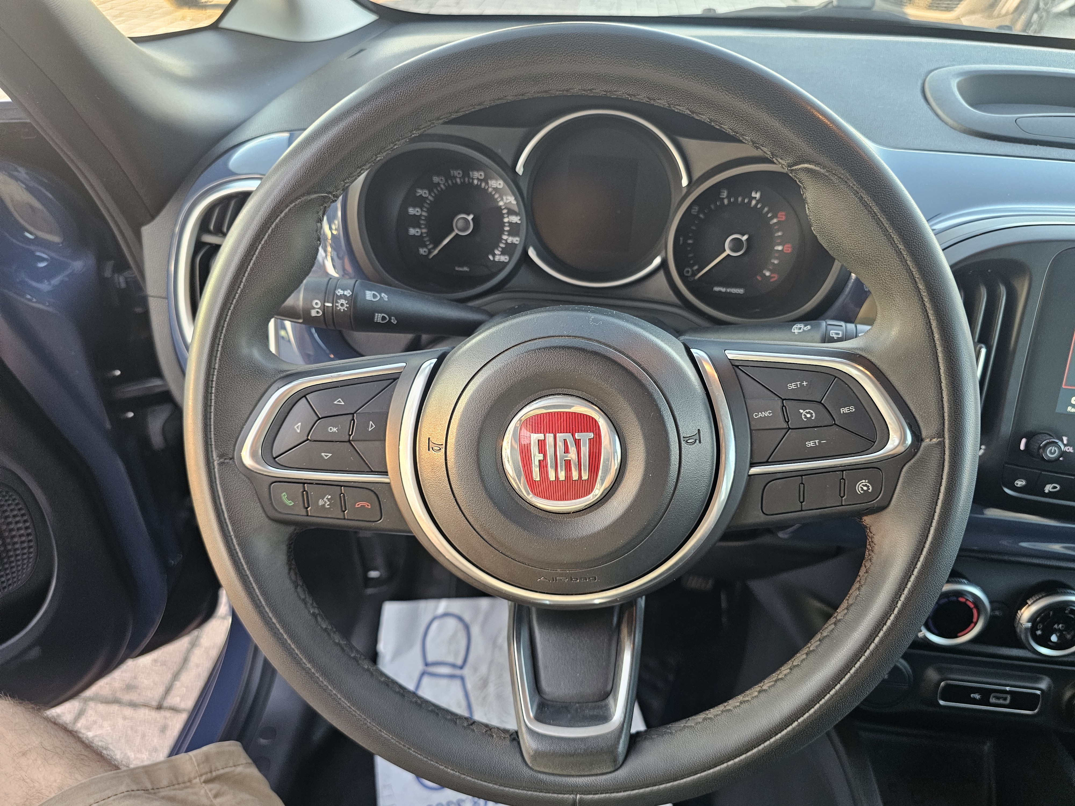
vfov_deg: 58.9
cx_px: 538
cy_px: 403
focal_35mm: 23
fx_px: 714
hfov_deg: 73.9
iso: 320
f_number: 1.7
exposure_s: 1/100
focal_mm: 6.3
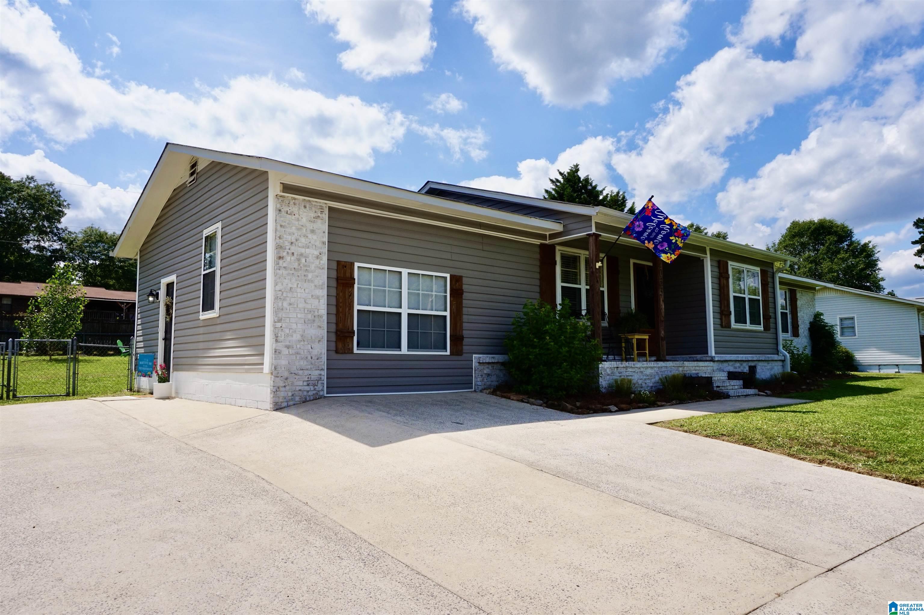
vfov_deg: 53.1
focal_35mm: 24
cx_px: 462
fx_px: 616
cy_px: 308
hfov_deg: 73.8
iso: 100
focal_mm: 16
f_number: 14
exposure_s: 1/125
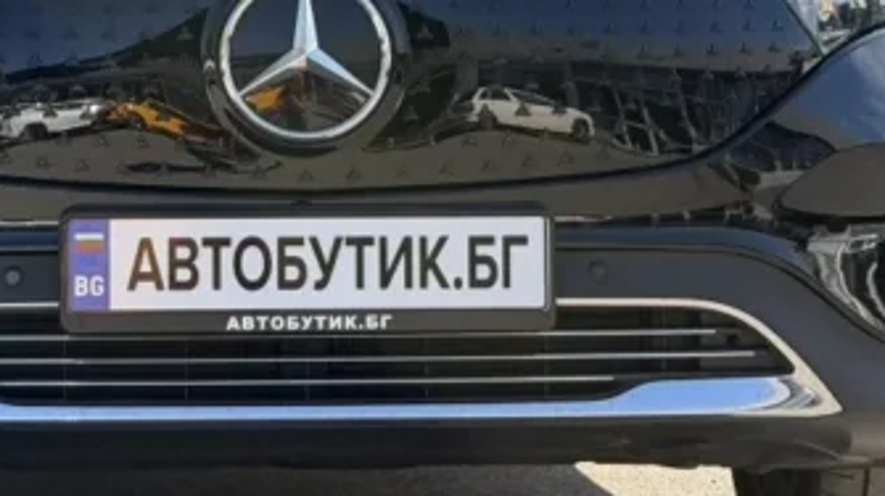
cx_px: 248
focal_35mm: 120
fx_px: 2814
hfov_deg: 17.8
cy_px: 106
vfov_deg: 10.1
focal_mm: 6.76
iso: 80
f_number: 1.78
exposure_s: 1/1513
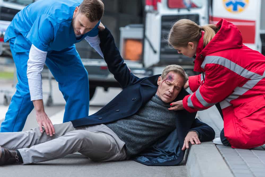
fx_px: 994
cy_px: 88
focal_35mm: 135
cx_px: 132
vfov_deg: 10.2
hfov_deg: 15.2
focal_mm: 135
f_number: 2.8
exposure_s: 1/200
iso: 640
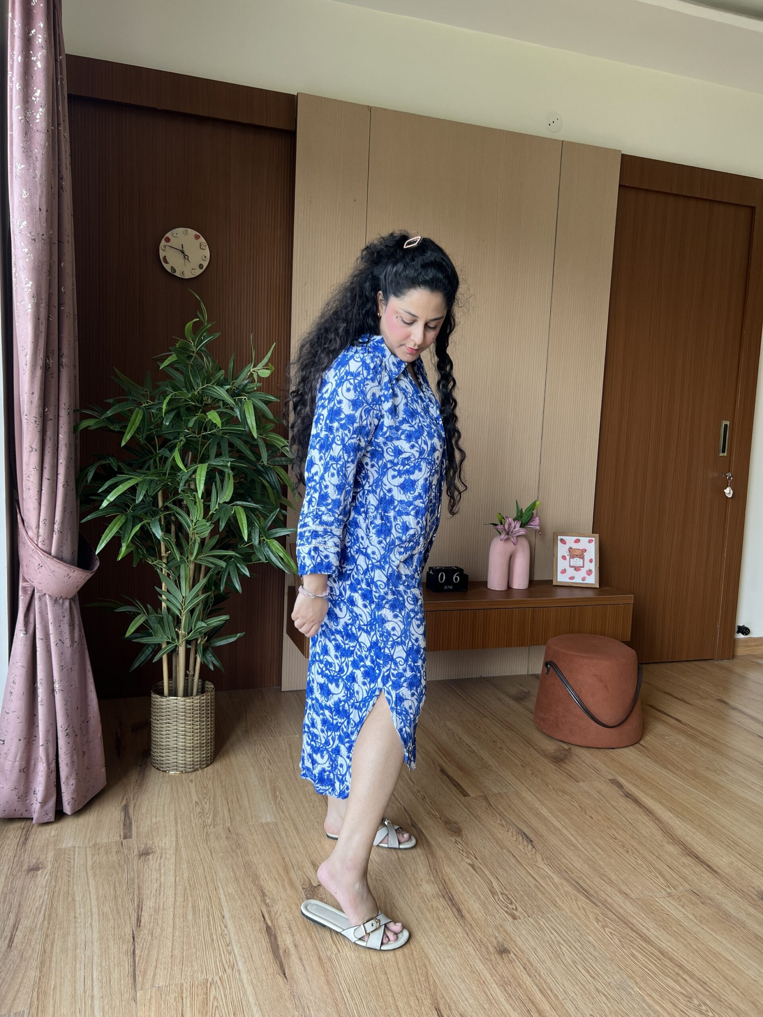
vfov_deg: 67.3
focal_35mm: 26
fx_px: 764
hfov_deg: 53.1
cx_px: 382
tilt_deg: -5.8
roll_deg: -1.9
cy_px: 508
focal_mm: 5.7
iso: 50
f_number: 1.5
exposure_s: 1/121
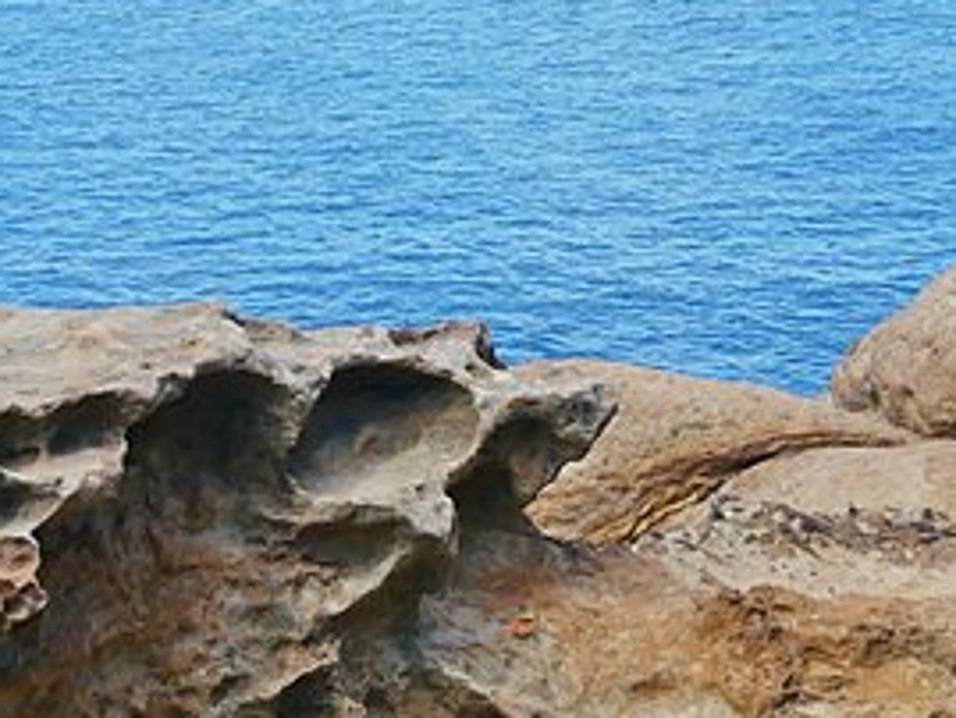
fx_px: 2873
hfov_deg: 18.9
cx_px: 448
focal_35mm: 104
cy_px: -183
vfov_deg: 13.8
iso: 200
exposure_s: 1/1300
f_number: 4
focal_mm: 14
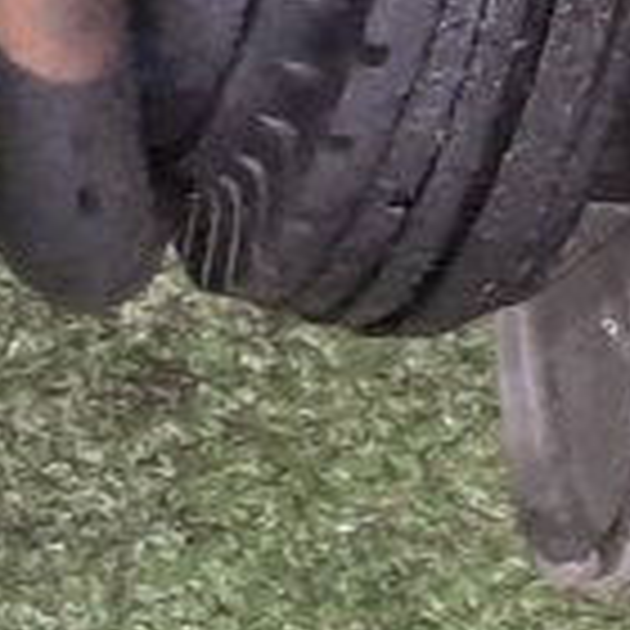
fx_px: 4695
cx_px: -1768
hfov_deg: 6.4
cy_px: -279
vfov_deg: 7.6
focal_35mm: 228
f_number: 2
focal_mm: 4.6
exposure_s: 1/25
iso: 402
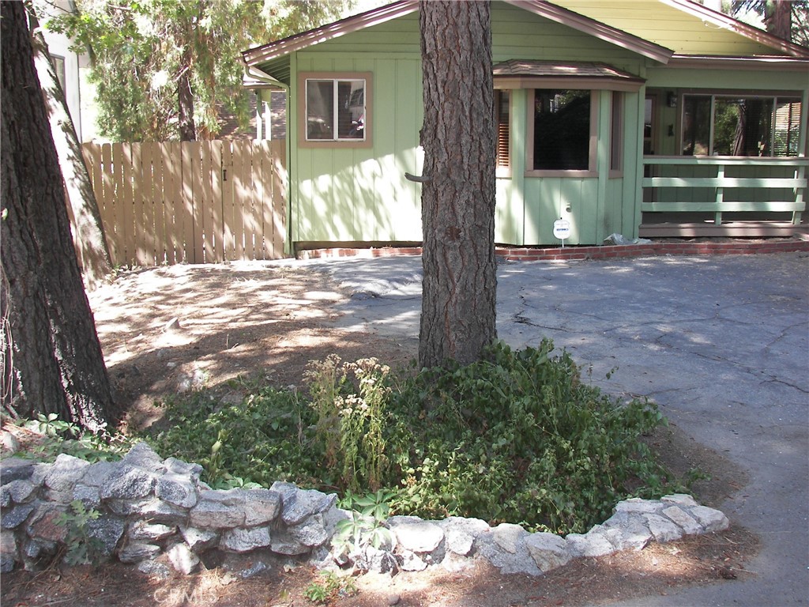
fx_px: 841
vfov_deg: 39.7
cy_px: 304
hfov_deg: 51.4
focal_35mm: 36
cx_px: 404
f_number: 2.8
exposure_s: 1/50
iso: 50
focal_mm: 6
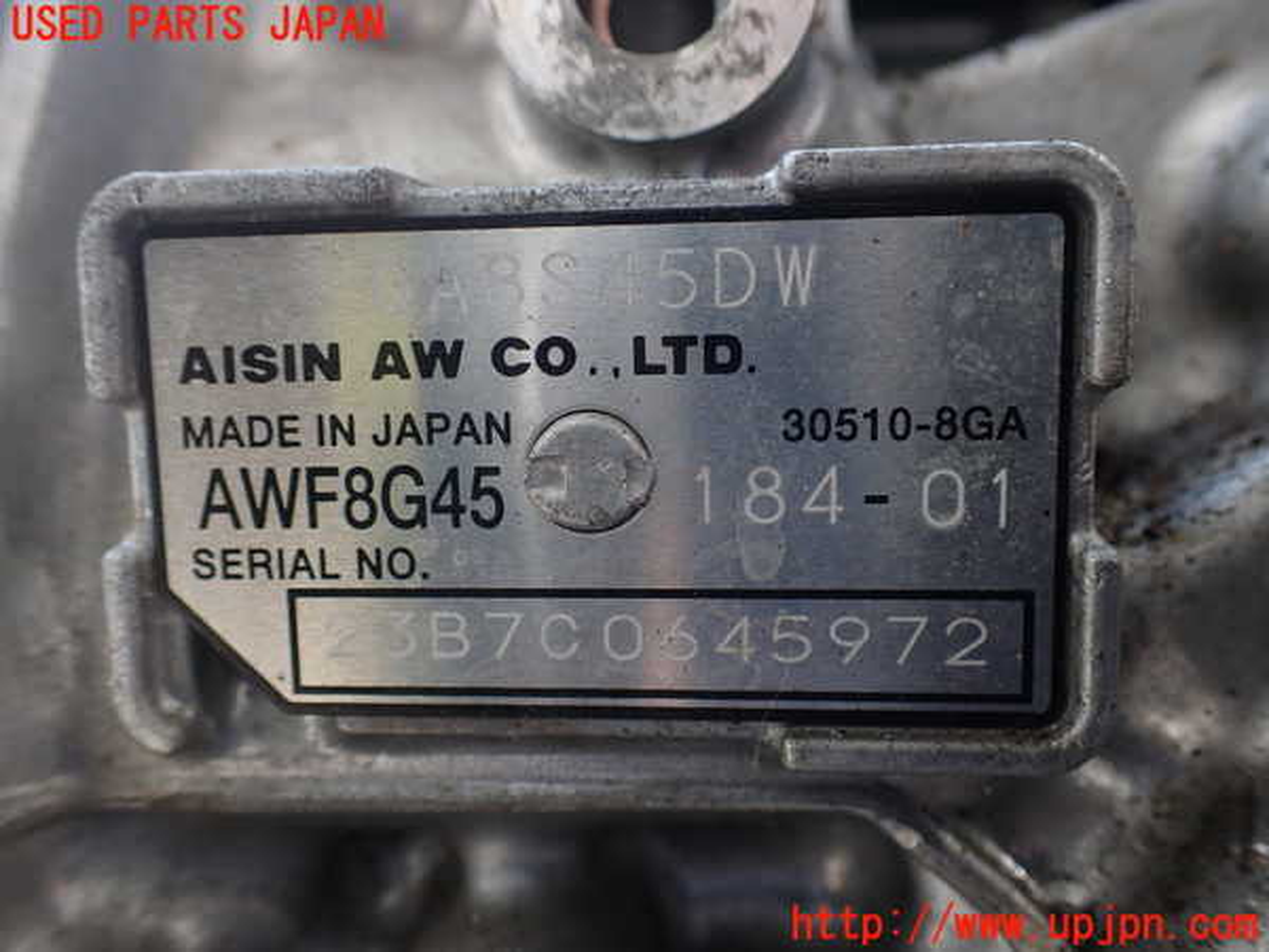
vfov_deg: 46.8
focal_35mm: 30
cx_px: 634
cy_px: 476
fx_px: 1100
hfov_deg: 60.0
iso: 100
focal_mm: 5.4
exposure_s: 1/200
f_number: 2.3
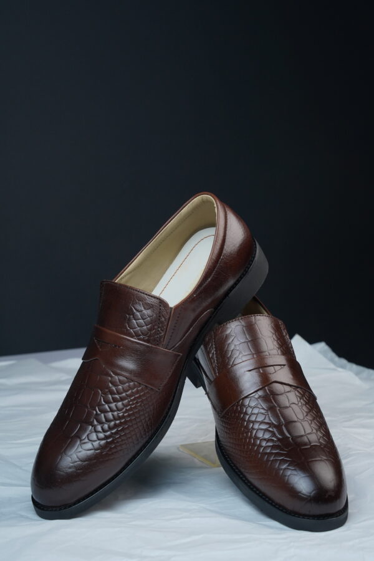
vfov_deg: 31.7
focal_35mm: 63
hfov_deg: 21.4
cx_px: 187
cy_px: 280
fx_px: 988
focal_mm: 63.4
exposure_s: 1/100
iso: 1000
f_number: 10
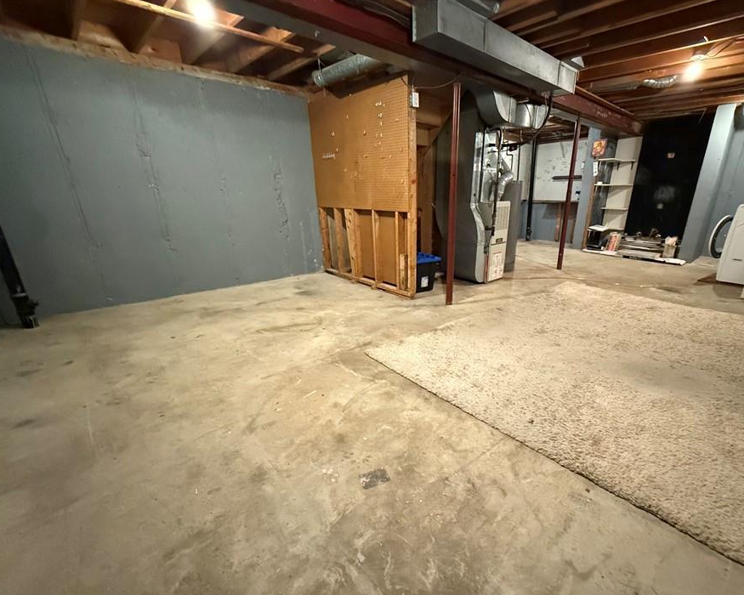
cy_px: 321
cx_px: 417
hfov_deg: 92.7
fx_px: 352
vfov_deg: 80.2
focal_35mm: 16
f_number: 2.2
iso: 1250
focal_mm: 2.22
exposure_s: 1/60
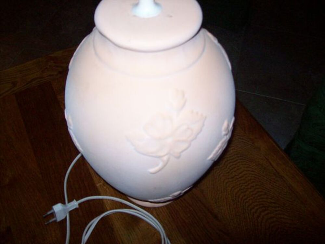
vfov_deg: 39.7
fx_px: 338
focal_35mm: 36
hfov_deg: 51.4
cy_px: 122
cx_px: 162
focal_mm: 6
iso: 200
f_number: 2.7
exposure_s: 1/64
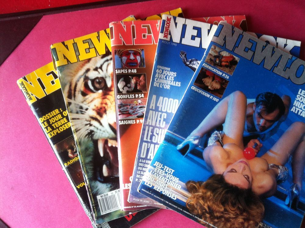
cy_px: 114
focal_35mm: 35
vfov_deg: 40.6
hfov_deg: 52.7
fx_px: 308
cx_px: 152
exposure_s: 1/17
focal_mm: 3.85
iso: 100
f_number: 2.8
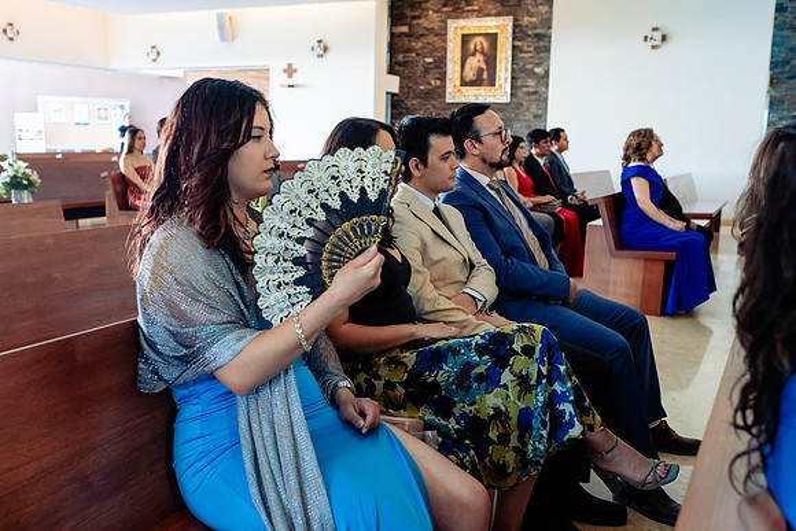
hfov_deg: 52.4
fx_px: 809
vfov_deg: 36.3
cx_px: 386
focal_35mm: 37
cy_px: 258
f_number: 4.5
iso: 2500
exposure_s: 1/160
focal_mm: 35
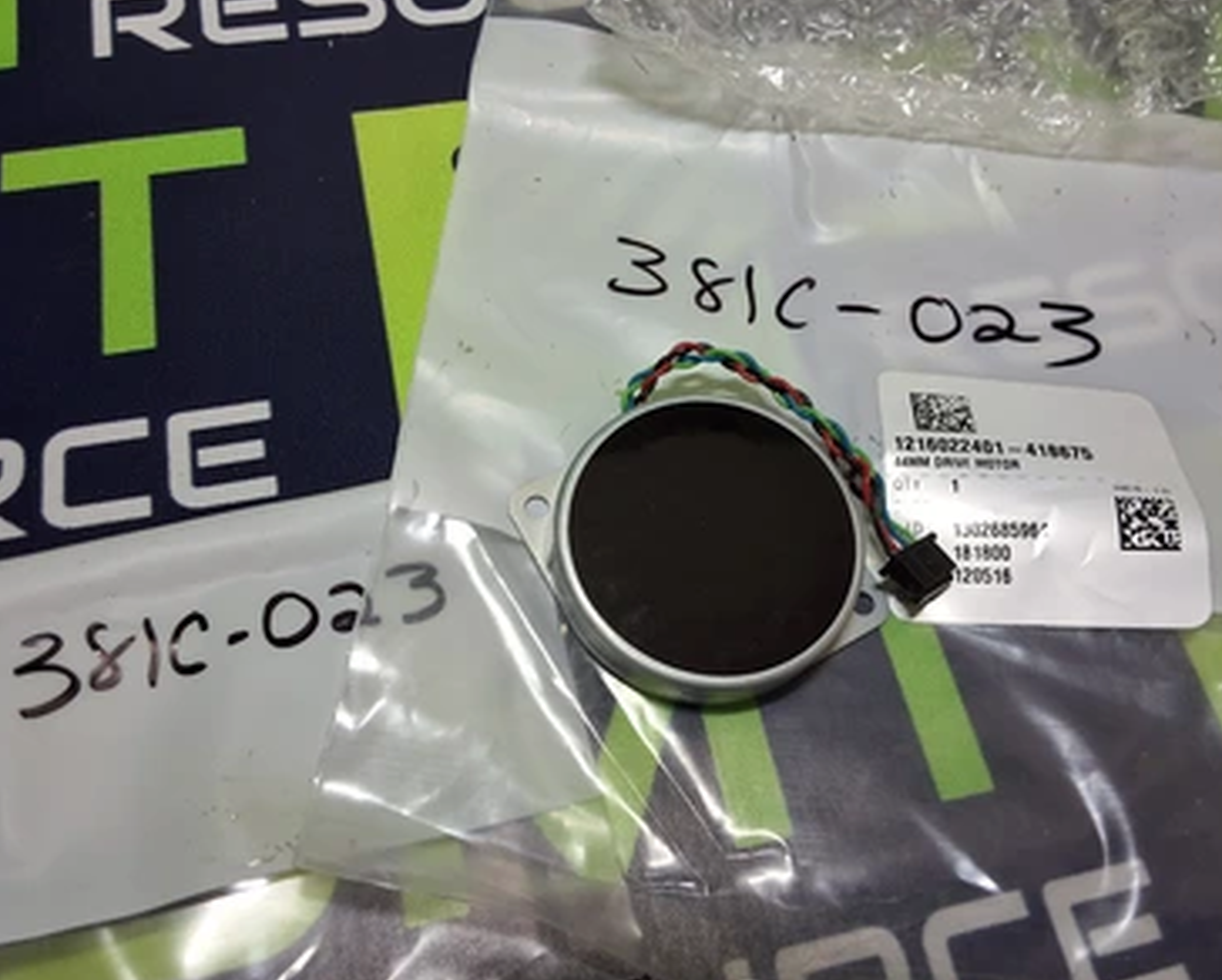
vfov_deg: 48.6
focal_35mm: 30
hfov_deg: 58.7
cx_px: 655
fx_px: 1086
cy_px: 483
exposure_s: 1/40
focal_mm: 2.91
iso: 64
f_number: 1.9
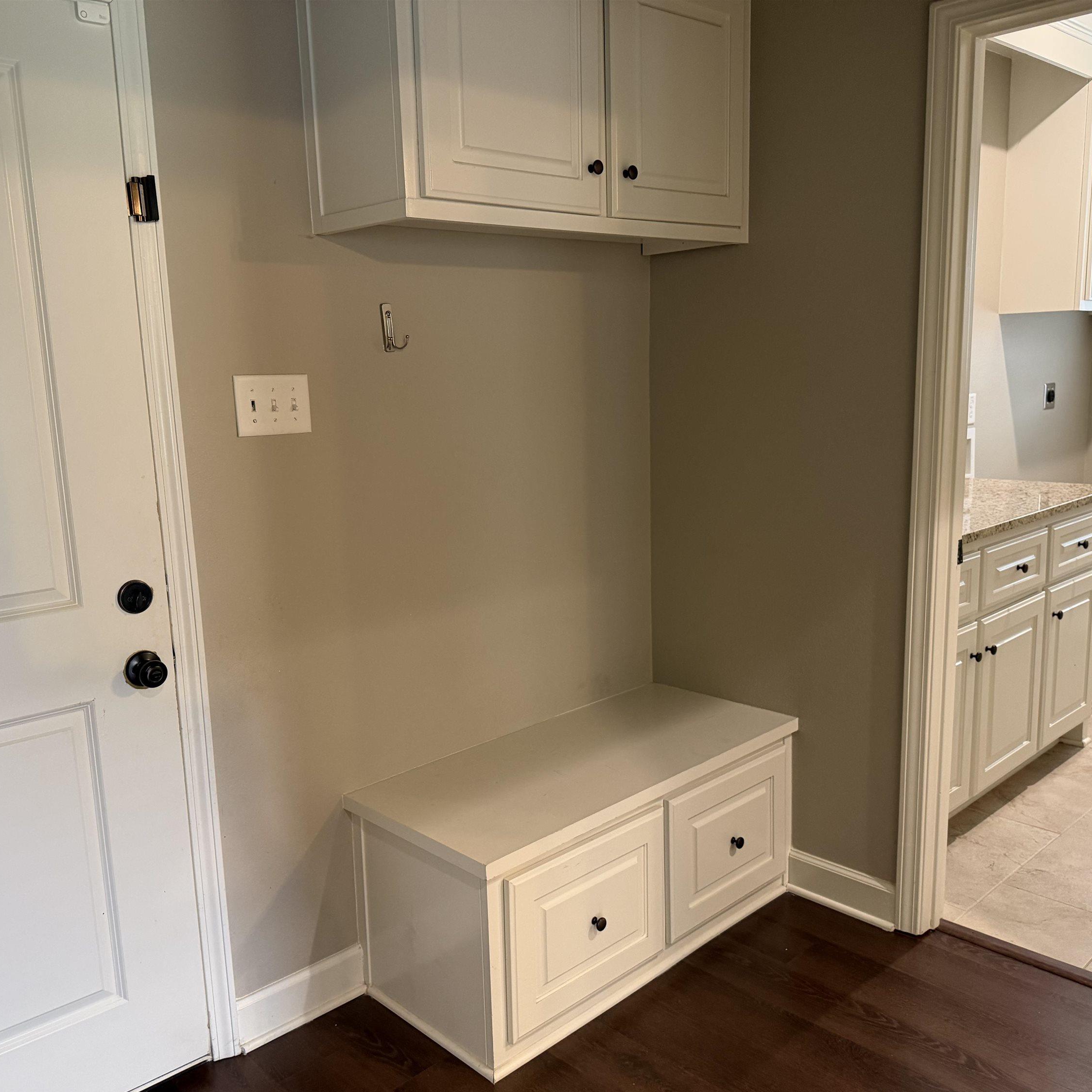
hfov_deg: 55.6
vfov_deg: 55.6
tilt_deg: -10.9
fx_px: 1035
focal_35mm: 29
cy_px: 559
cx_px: 517
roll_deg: +2.0
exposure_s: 1/60
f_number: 1.78
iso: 320
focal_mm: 6.76
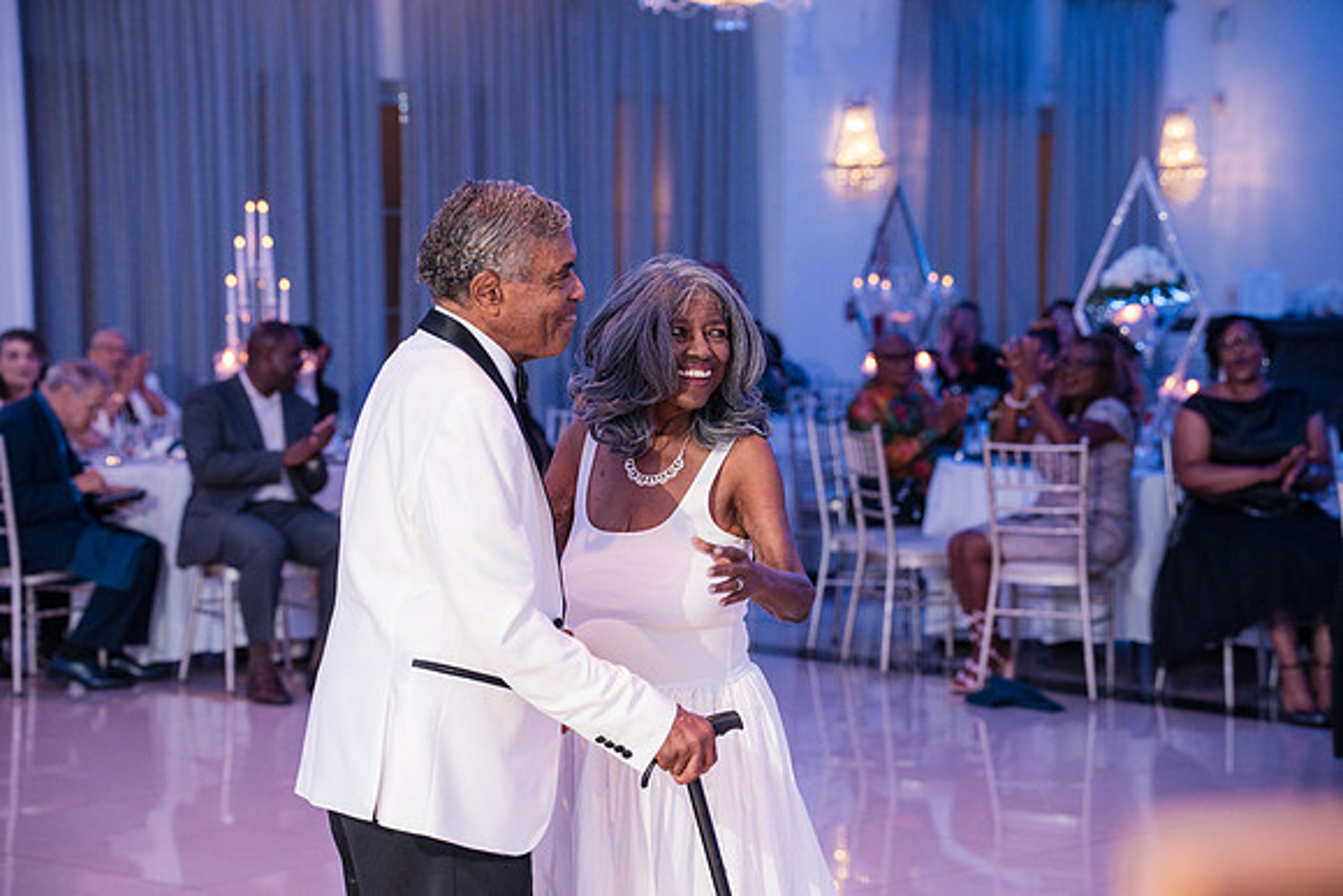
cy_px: 448
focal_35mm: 87
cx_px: 672
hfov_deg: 23.4
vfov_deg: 15.7
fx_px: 3246
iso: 3200
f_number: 4
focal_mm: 87
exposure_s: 1/250
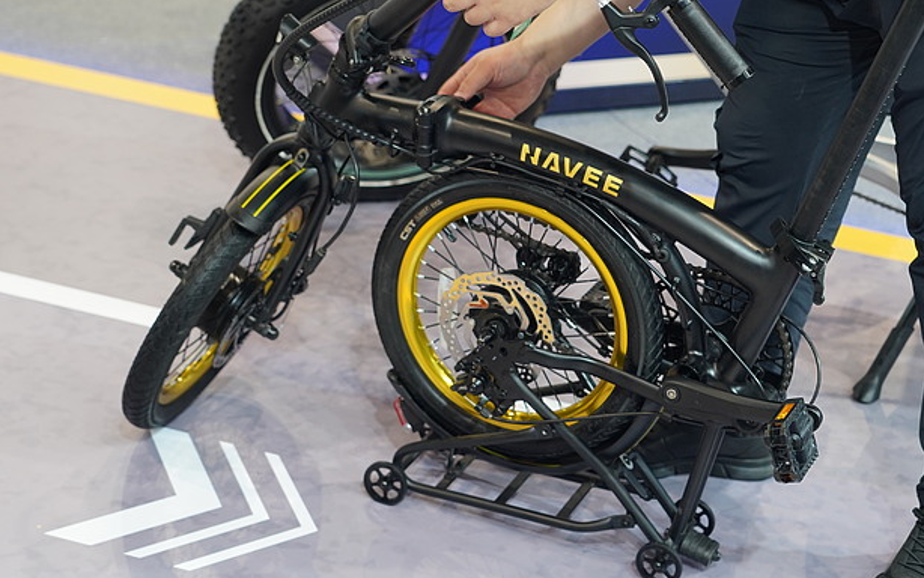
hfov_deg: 26.1
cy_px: 200
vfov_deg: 16.5
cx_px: 501
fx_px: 1990
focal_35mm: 79
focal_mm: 61
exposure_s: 1/80
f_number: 4
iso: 1250
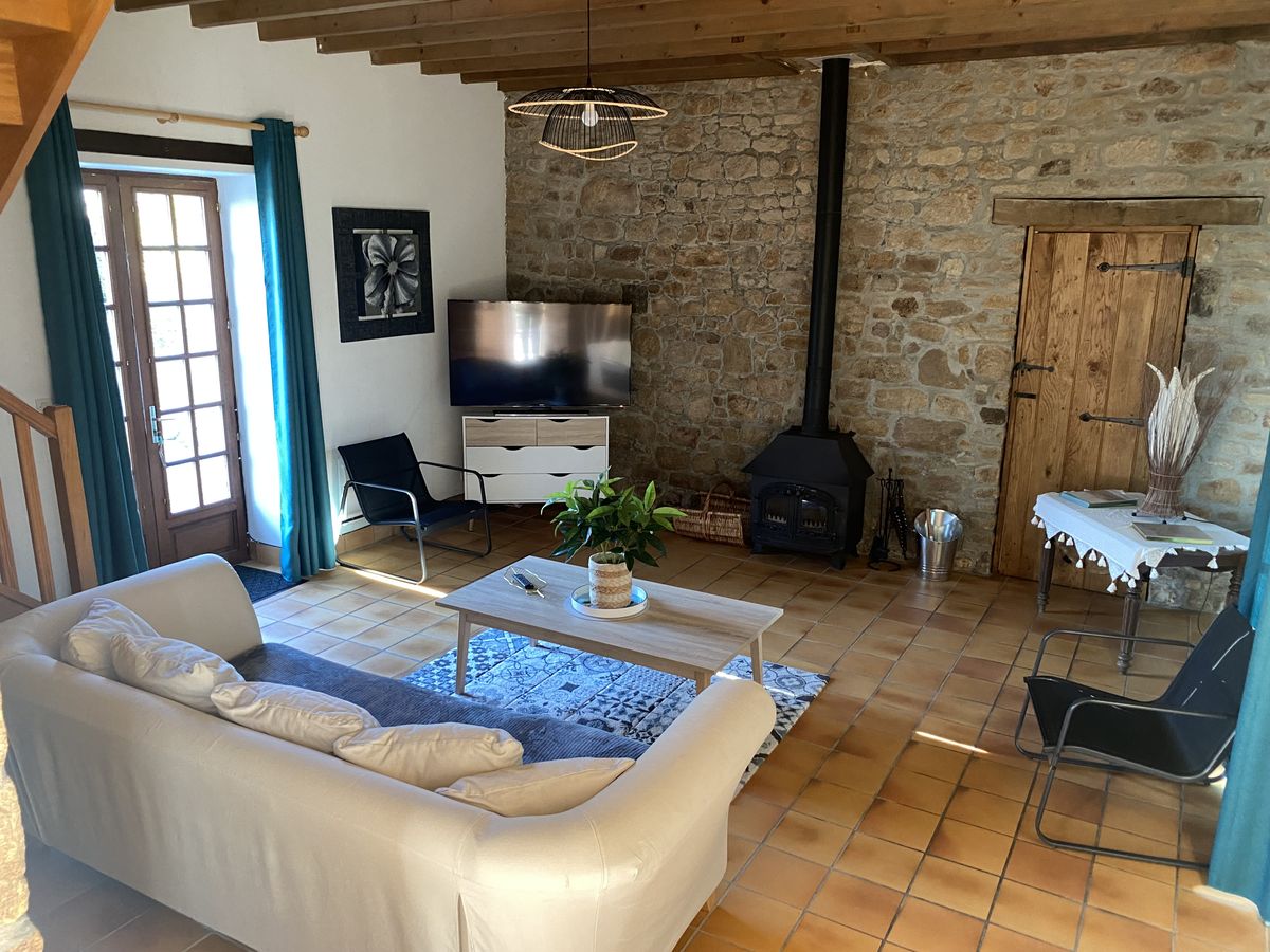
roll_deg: -0.7
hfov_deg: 67.3
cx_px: 635
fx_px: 954
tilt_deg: -13.3
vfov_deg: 53.1
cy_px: 476
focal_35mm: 26
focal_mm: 4.25
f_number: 1.8
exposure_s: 1/60
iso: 400
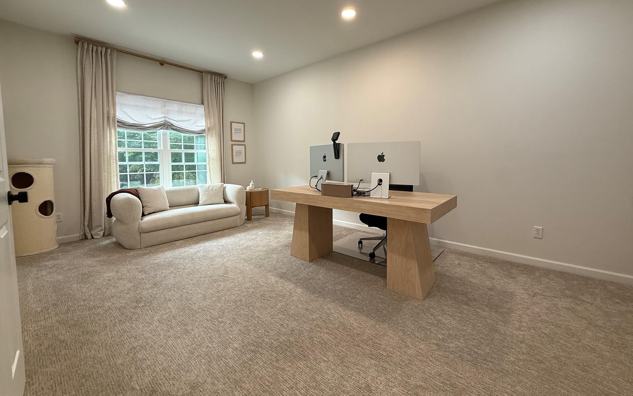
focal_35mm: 15
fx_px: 259
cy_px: 174
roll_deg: +0.2
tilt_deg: -2.5
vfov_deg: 74.5
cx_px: 319
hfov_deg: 101.5
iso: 200
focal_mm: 2.22
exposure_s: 1/120
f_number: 2.2
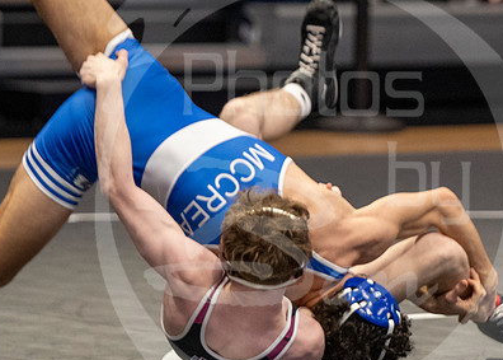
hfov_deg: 5.0
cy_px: 451
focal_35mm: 403
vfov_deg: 3.6
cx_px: 344
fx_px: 5758
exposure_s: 1/1000
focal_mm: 135
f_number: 2.8
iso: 3200
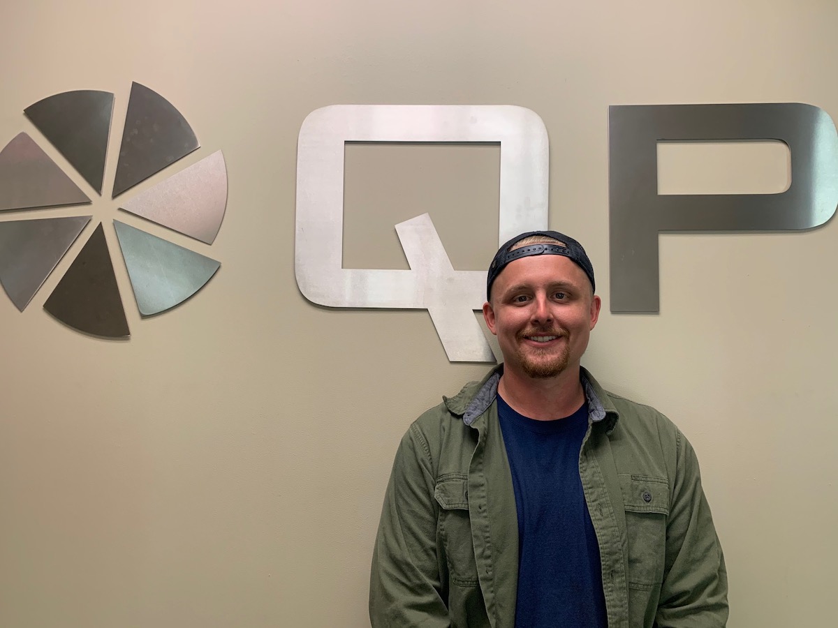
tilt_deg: +2.9
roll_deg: -0.3
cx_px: 419
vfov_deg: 53.1
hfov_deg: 67.3
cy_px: 314
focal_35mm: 26
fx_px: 629
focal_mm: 4.25
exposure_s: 1/60
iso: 160
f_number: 1.8
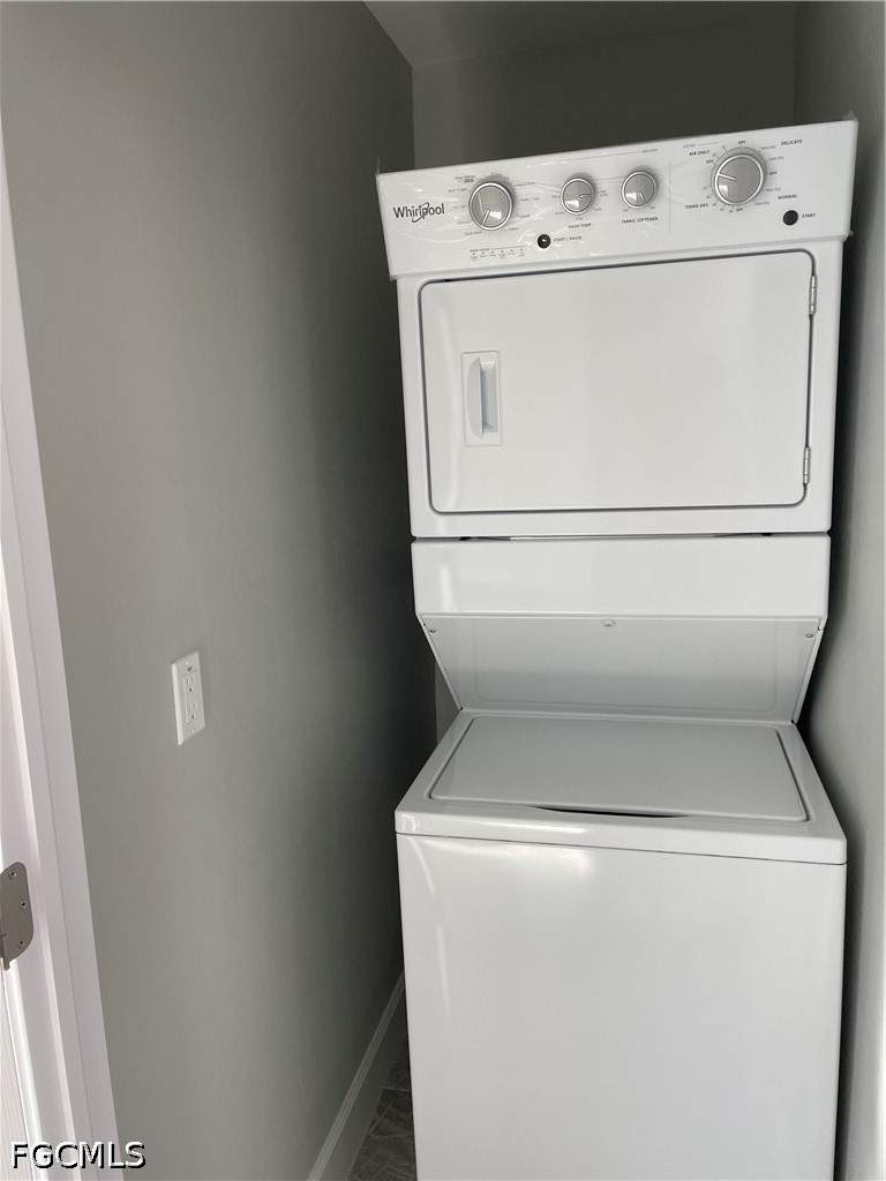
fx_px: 887
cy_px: 590
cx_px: 443
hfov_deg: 53.1
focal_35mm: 26
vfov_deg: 67.3
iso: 64
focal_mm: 4.2
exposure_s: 1/60
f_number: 1.6
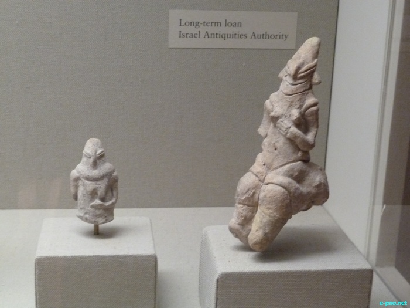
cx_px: 205
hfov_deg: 32.7
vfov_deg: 24.8
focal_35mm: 59
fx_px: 699
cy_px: 154
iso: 800
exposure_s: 1/30
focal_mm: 9.7
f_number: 3.9
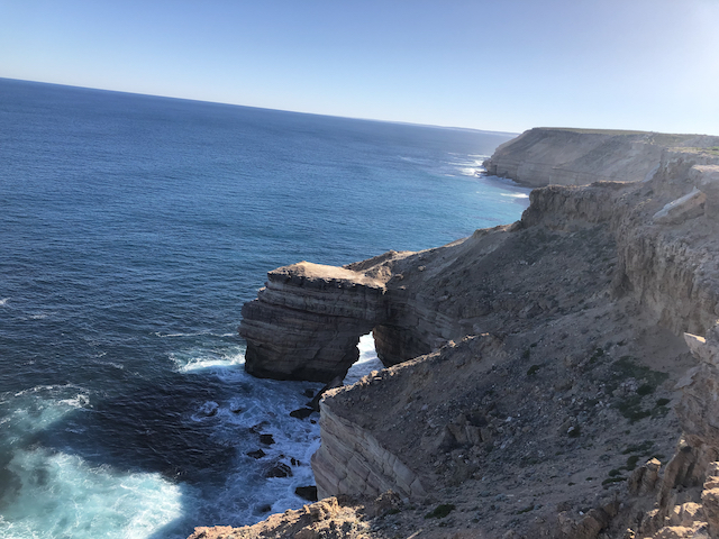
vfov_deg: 49.7
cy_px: 270
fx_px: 582
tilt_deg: -14.8
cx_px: 360
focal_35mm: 28
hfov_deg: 63.4
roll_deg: -6.3
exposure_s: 1/1499
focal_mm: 4
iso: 20
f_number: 1.8
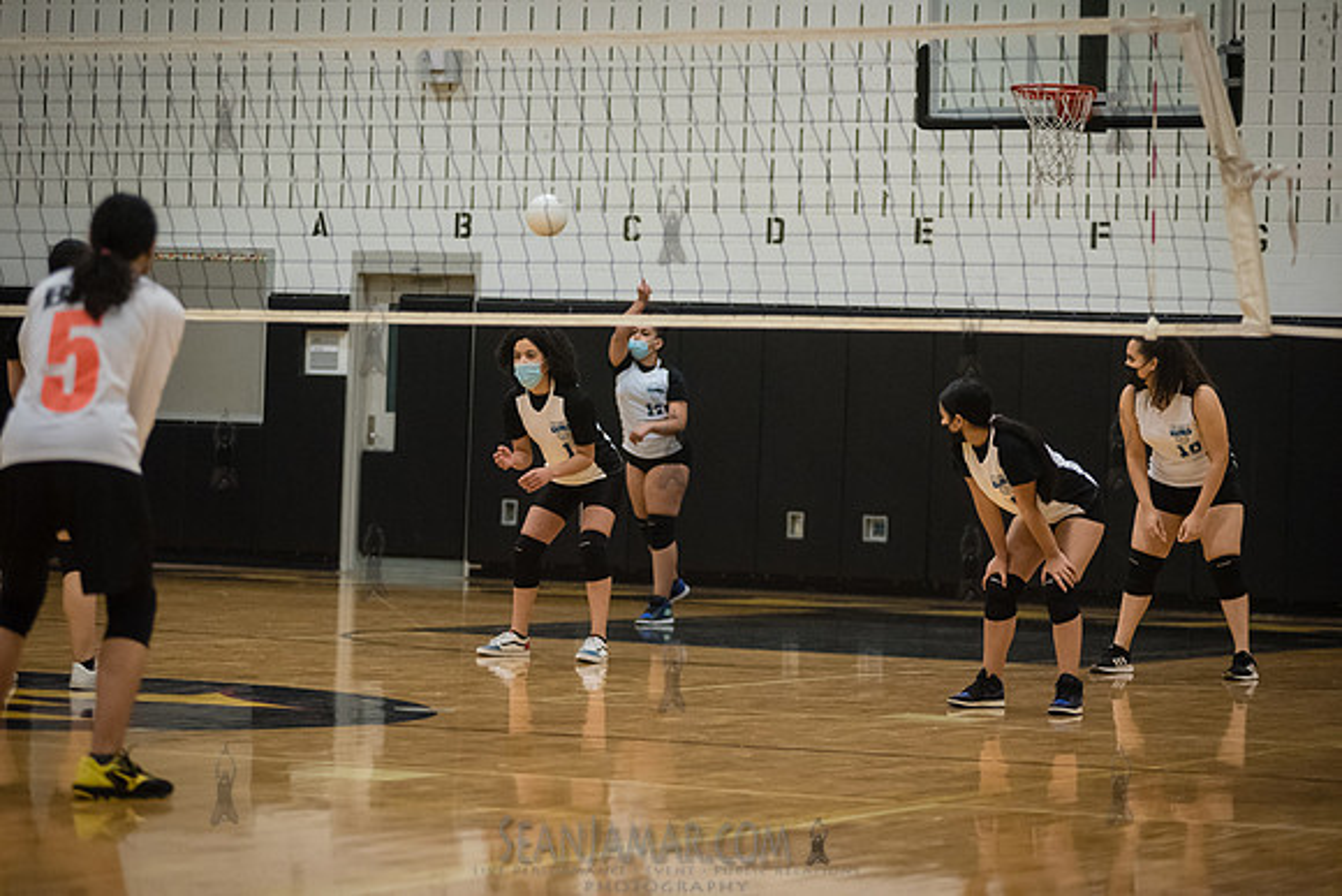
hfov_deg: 16.4
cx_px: 671
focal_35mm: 125
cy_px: 448
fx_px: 4661
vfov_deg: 11.0
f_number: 3.2
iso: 5000
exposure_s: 1/400
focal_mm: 125
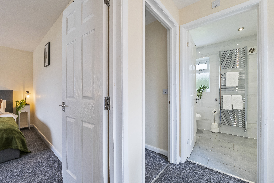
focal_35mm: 14
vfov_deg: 81.2
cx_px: 137
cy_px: 92
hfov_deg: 104.3
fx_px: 107
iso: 640
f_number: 9
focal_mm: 14
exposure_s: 1/10
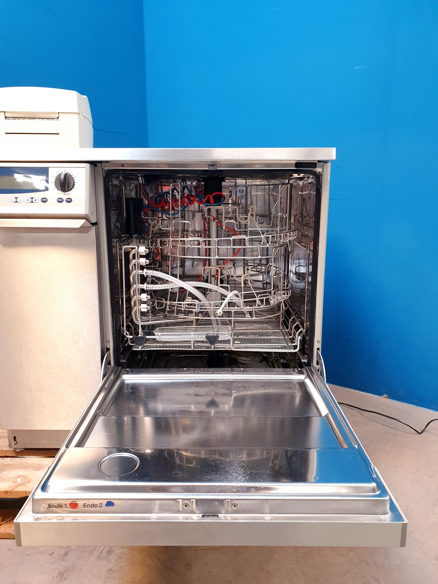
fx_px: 439
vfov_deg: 67.3
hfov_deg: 53.1
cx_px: 219
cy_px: 292
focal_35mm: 26
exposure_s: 1/50
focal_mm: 4.3
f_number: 2.4
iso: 320
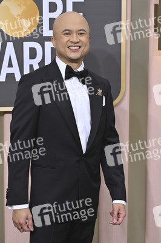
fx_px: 907
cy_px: 122
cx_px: 80
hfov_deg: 10.1
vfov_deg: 15.2
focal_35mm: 135
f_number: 8
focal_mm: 135
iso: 800
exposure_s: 1/640
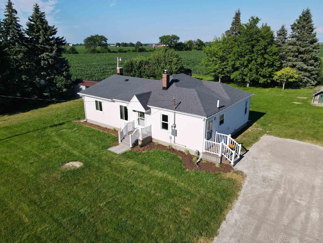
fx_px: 224
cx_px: 162
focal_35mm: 24
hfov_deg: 71.6
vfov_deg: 56.8
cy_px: 122
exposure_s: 1/800
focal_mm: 4.5
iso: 110
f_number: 2.8
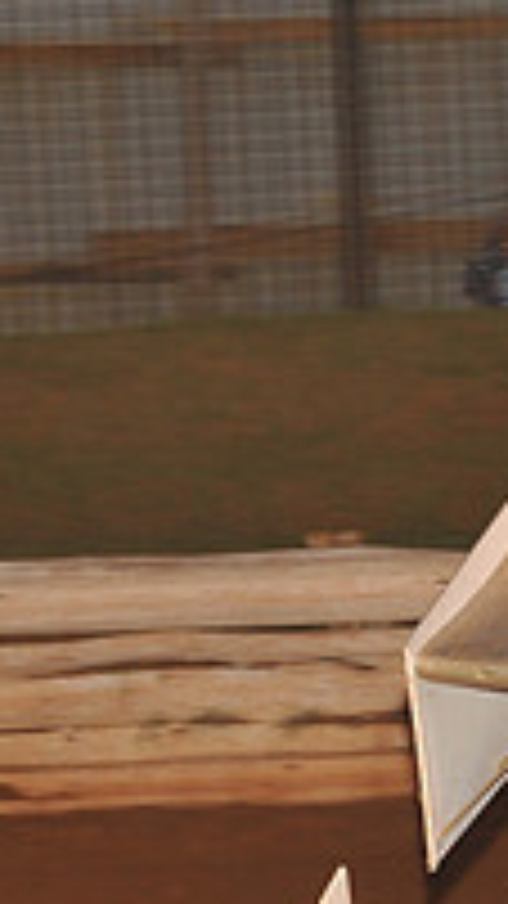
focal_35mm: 339
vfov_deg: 6.4
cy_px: 814
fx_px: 8121
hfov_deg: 3.6
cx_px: 652
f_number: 6.3
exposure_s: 1/320
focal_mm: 112
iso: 1000
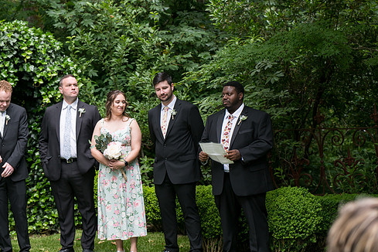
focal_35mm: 83
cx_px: 169
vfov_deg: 16.5
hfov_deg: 24.5
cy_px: 113
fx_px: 871
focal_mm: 70
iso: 200
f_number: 4
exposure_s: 1/400
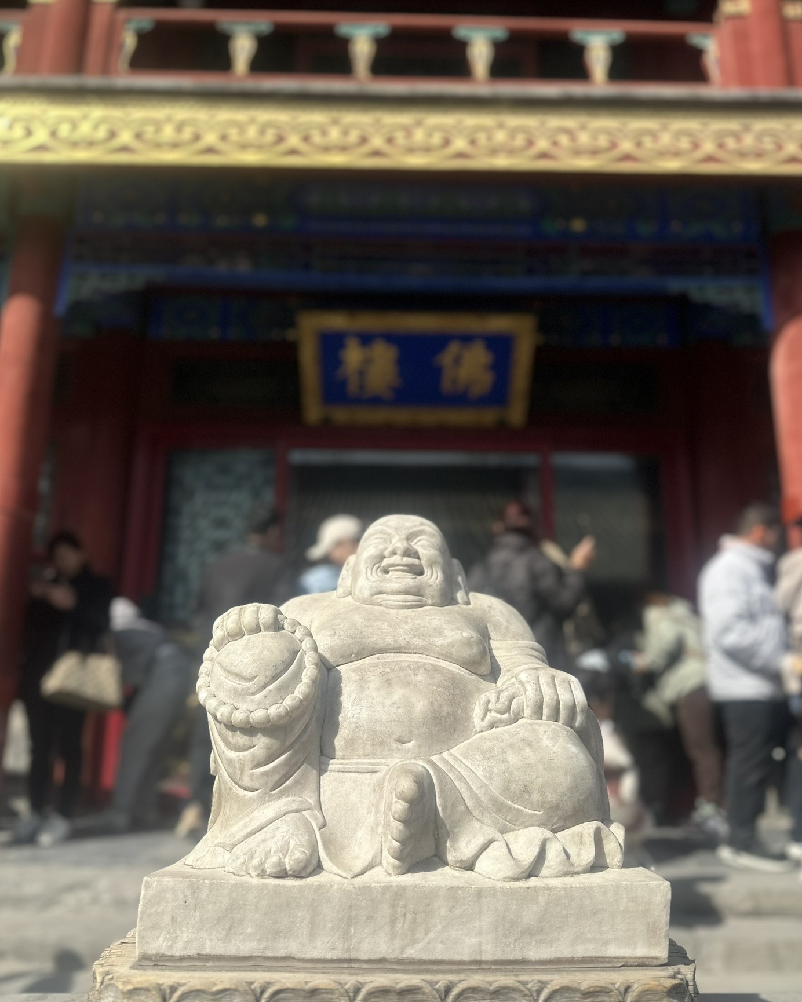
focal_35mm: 26
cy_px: 531
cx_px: 411
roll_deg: -0.6
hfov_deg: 54.9
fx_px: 771
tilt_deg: +14.4
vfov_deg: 66.0
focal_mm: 6.86
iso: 80
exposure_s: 1/7042
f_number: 1.78
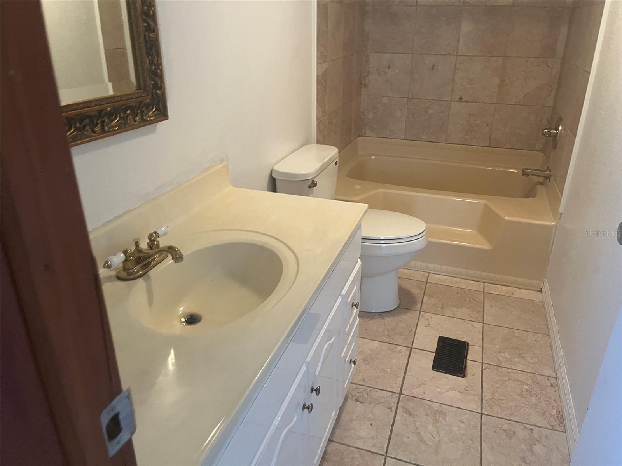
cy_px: 233
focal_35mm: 26
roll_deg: -0.5
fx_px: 467
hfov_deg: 67.3
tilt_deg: -24.2
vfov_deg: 53.1
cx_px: 311
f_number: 1.6
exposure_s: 1/40
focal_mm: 5.1
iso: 400
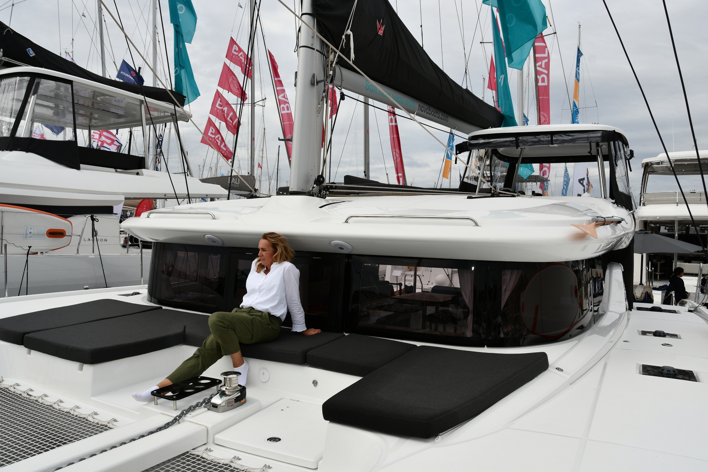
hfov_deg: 67.4
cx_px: 354
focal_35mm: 27
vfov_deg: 47.9
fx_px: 531
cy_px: 236
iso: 100
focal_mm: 18
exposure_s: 1/250
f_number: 10
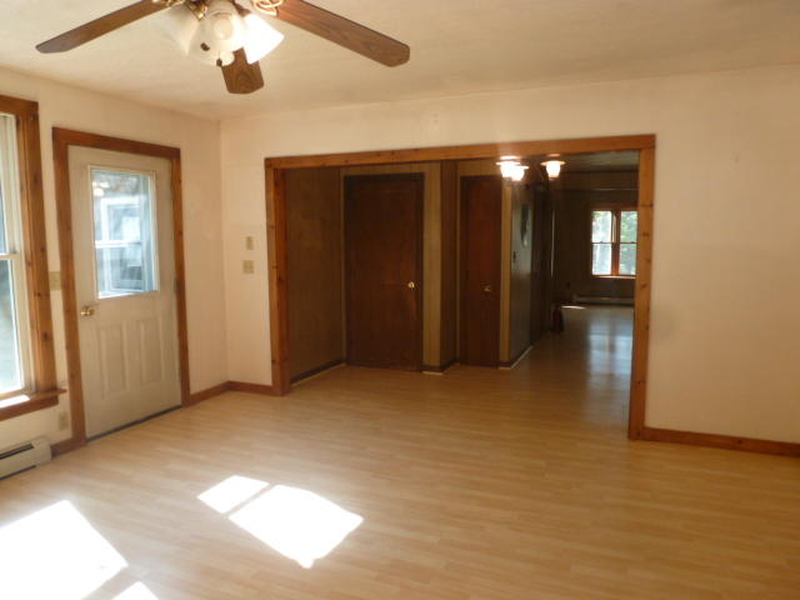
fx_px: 555
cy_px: 300
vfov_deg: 56.8
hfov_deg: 71.6
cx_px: 400
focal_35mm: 24
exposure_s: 1/60
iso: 200
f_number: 3.3
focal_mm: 4.3
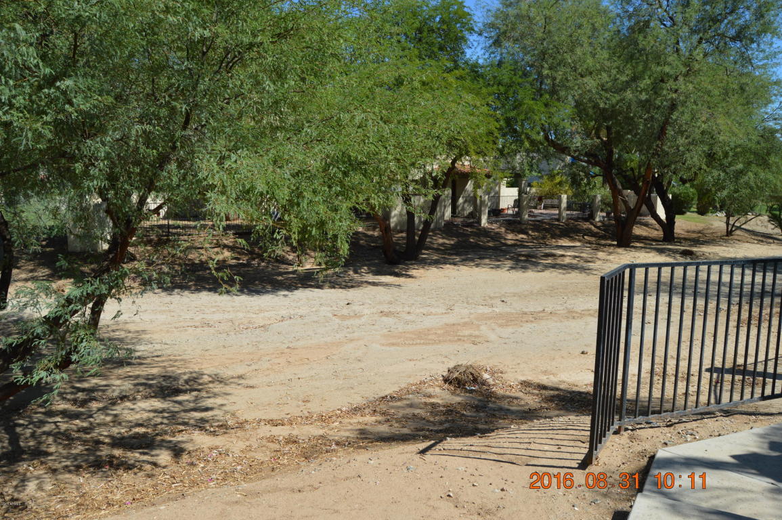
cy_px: 260
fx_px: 586
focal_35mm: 27
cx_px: 391
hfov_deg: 67.4
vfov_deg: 47.9
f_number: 9
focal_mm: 18
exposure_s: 1/320
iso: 100
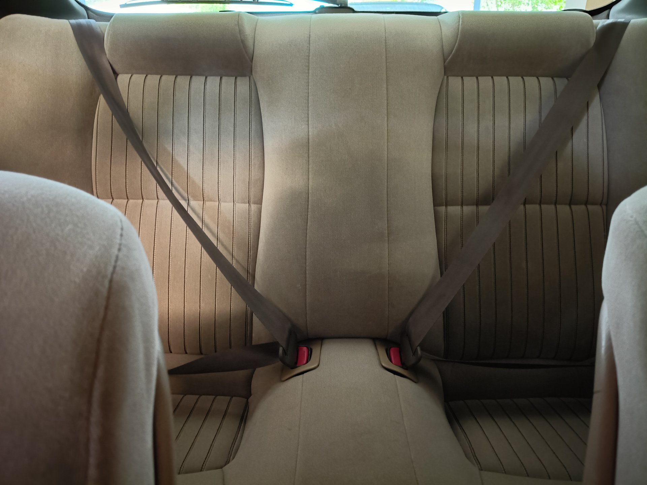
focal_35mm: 26
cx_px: 324
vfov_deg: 53.1
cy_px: 242
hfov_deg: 67.3
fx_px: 486
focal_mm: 4.81
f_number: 1.8
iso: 3433
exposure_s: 1/25
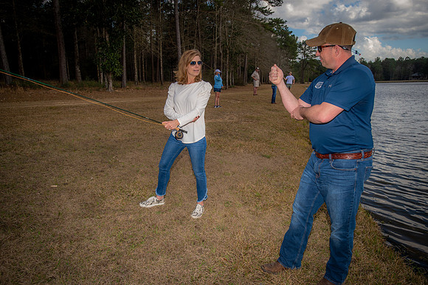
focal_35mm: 26
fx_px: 309
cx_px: 214
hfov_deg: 69.4
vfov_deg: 49.5
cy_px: 142
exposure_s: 1/200
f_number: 5
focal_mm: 26
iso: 100
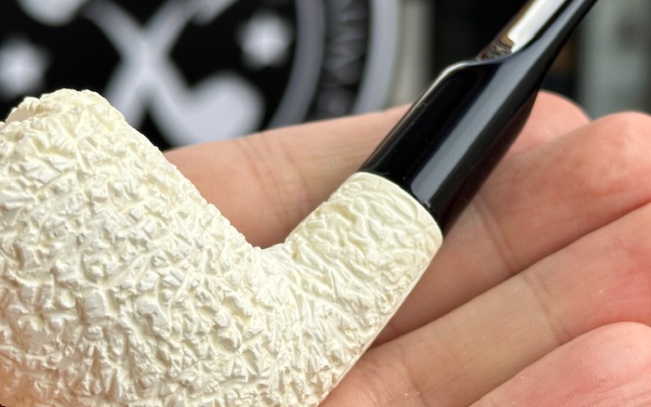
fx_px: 1651
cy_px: 183
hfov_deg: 22.3
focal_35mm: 93
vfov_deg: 14.1
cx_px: 347
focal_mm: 6.86
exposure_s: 1/555
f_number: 1.78
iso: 64
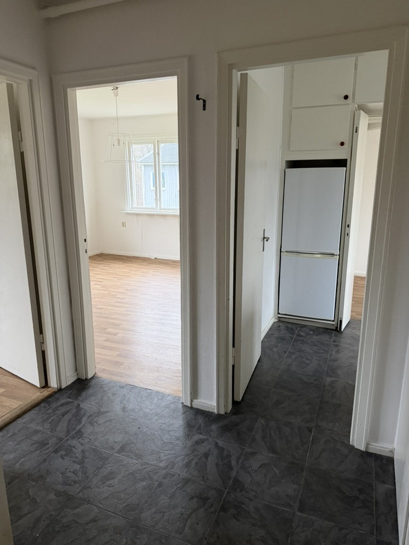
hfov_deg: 56.8
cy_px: 272
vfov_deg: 71.6
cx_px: 204
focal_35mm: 24
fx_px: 378
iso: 500
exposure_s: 1/60
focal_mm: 6.76
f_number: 1.78
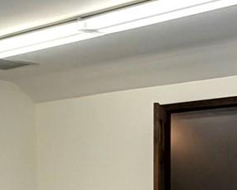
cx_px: 60
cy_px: 276
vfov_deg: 14.8
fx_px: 680
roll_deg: +0.6
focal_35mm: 97
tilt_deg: -8.5
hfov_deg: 19.6
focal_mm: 2.22
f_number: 2.2
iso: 100
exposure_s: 1/120
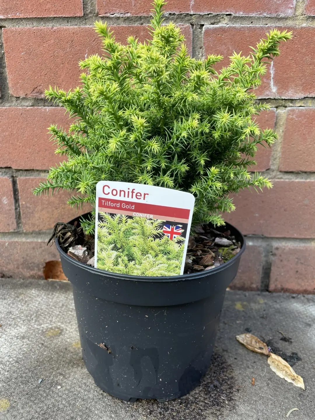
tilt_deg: -16.7
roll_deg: +0.7
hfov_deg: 53.1
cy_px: 210
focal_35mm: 26
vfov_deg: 67.3
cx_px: 158
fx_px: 315
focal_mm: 4.2
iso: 50
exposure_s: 1/121
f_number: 1.6
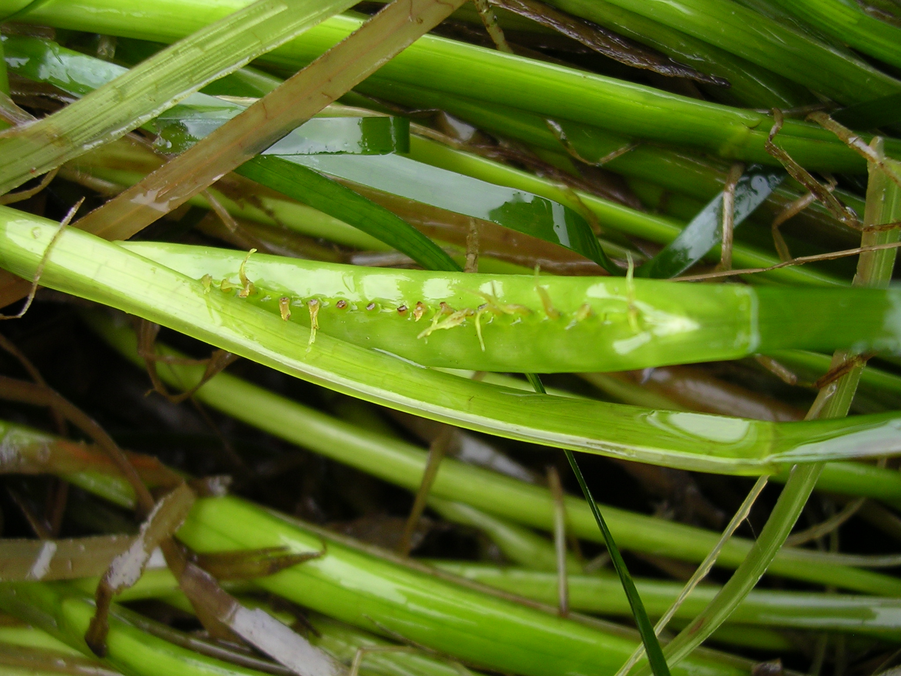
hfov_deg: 49.0
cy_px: 338
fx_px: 989
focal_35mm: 38
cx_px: 450
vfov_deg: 37.7
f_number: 2.8
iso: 100
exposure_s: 1/123
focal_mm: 5.8
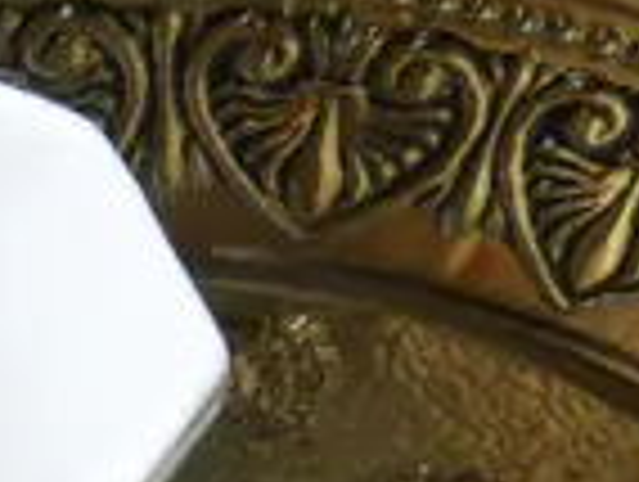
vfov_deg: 5.5
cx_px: -184
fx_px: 4530
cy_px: 1687
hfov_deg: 8.0
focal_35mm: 245
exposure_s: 1/60
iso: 500
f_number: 4.5
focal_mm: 17
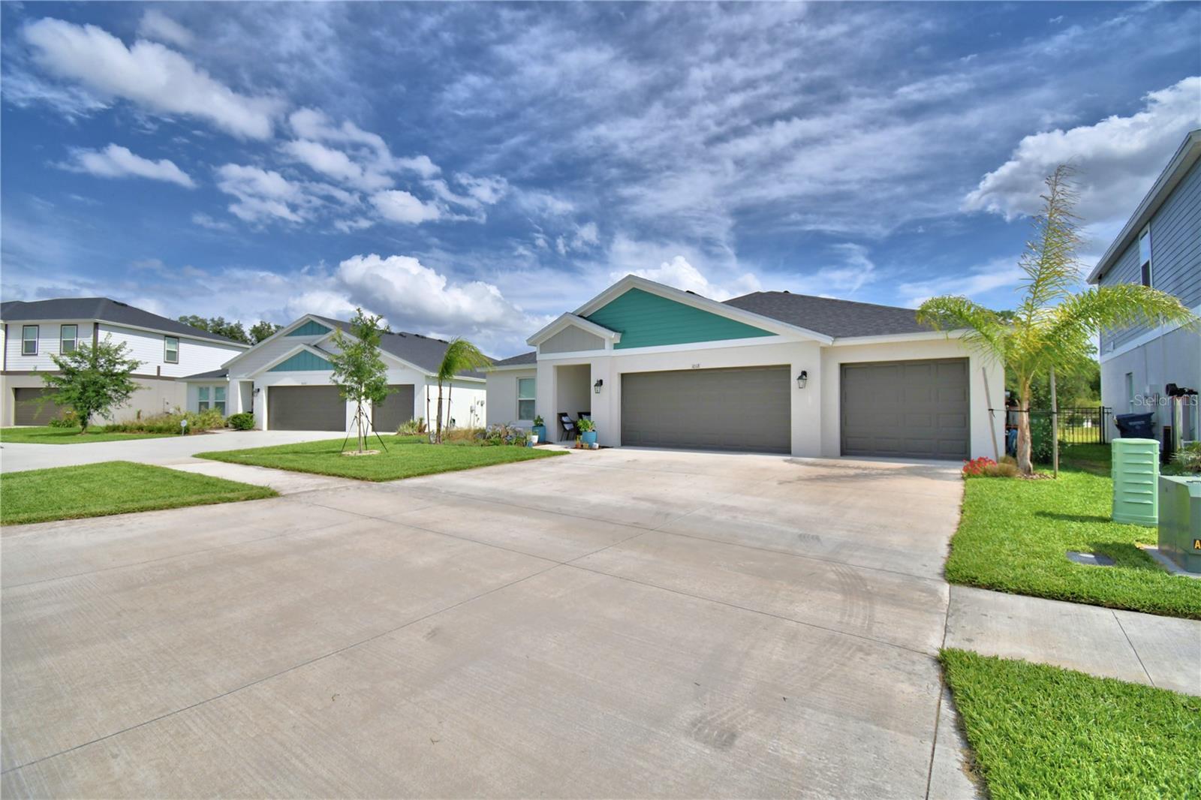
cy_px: 400
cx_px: 600
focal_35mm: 15
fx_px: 500
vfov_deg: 77.3
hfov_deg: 100.4
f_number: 4.5
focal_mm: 10
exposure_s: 1/2500
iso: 100
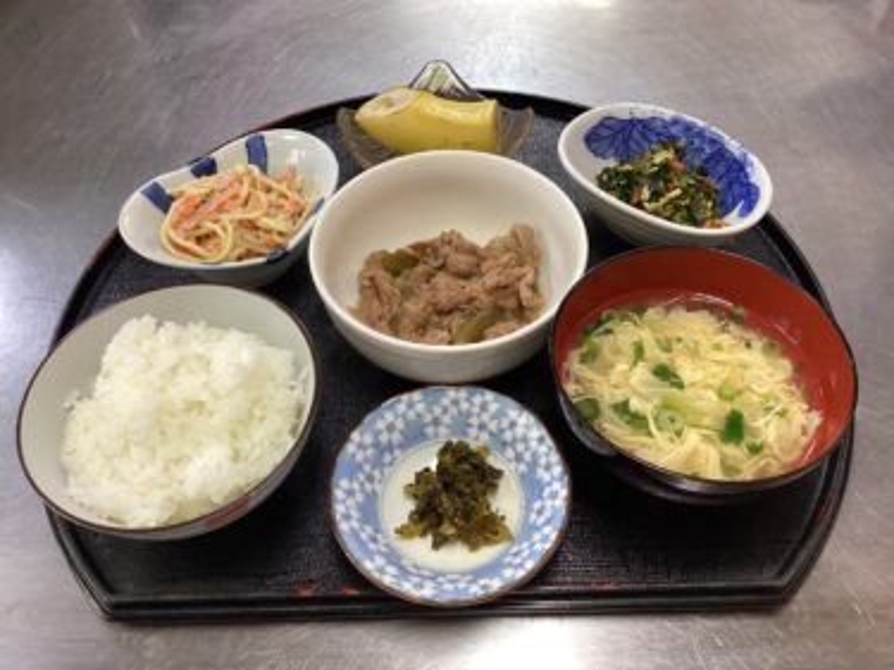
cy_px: 335
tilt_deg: -51.6
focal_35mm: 31
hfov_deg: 58.4
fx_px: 800
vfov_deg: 45.4
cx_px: 447
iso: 125
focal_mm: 3.3
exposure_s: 1/50
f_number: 2.4
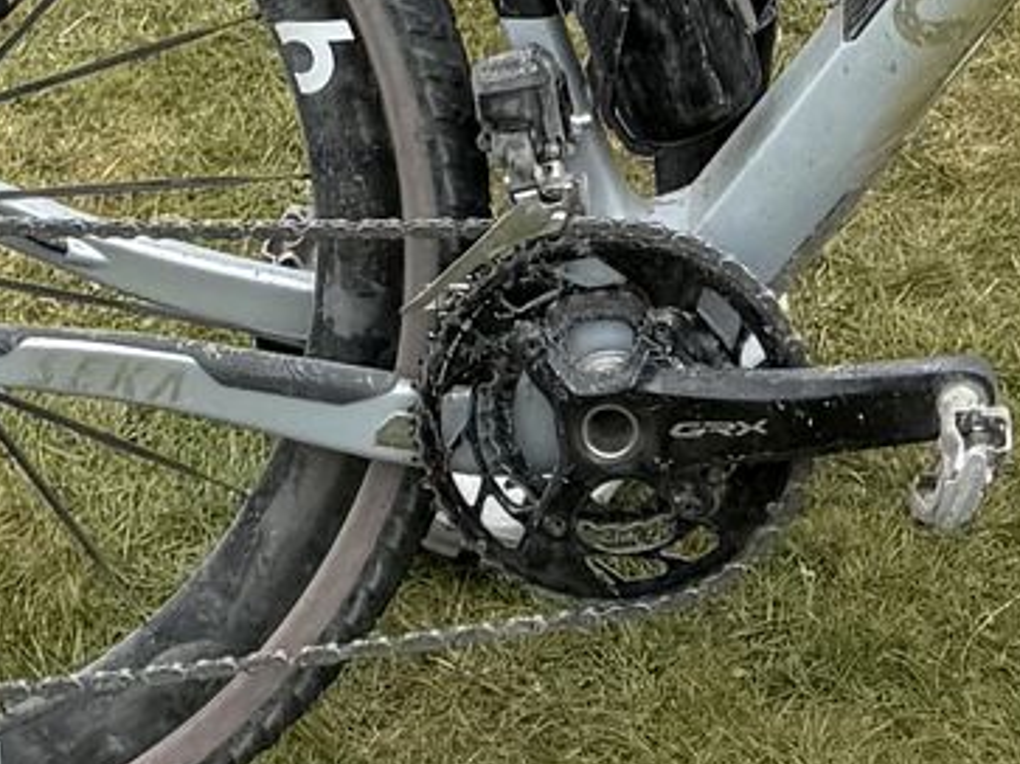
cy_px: -885
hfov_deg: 15.4
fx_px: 3741
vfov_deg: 10.5
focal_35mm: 127
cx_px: 880
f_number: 1.78
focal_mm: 6.76
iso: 80
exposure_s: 1/5319
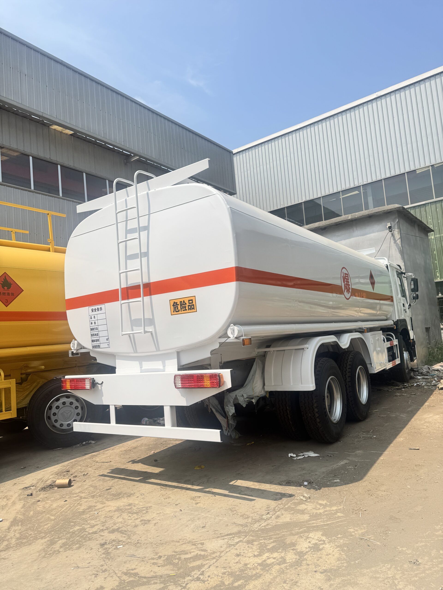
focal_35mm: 24
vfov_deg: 71.6
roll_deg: +4.1
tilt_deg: +8.2
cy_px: 295
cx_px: 222
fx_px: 410
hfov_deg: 56.8
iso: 80
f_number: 1.78
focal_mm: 6.76
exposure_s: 1/4049
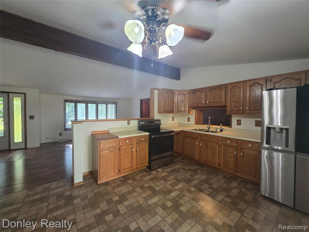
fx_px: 116
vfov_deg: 89.9
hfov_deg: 106.2
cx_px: 154
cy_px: 116
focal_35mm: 13
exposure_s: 1/60
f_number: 1.9
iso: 200
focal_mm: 2.2
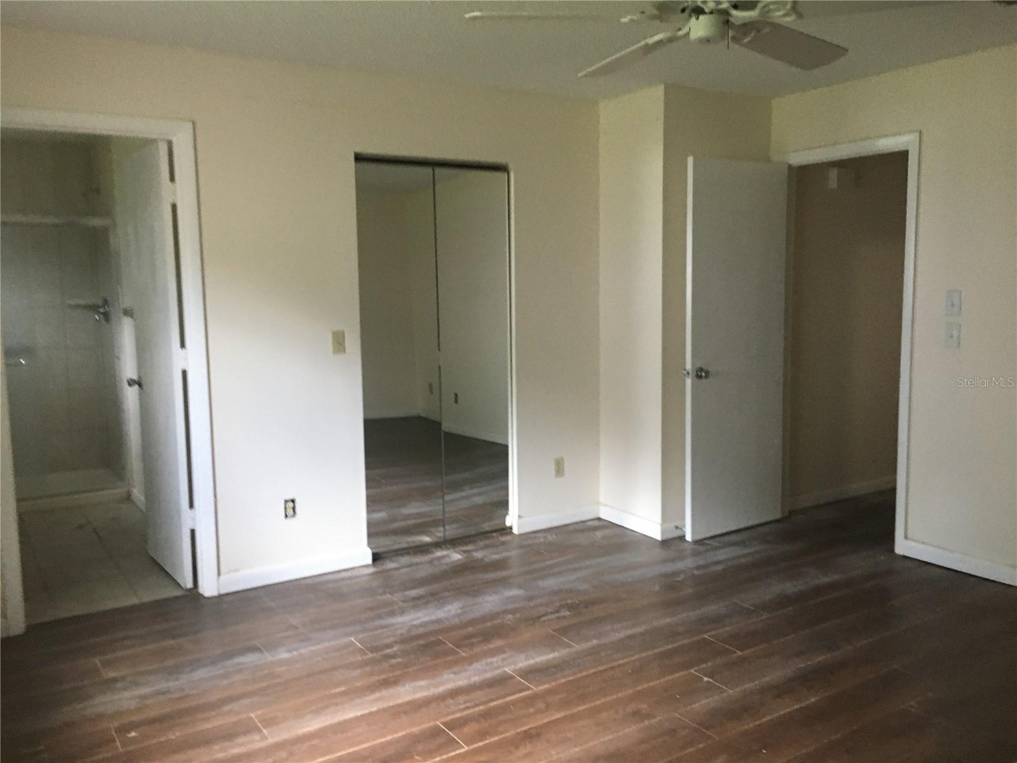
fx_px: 852
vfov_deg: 48.2
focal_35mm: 29
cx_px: 508
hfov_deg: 61.7
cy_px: 382
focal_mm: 4.15
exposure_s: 1/30
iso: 125
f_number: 2.2
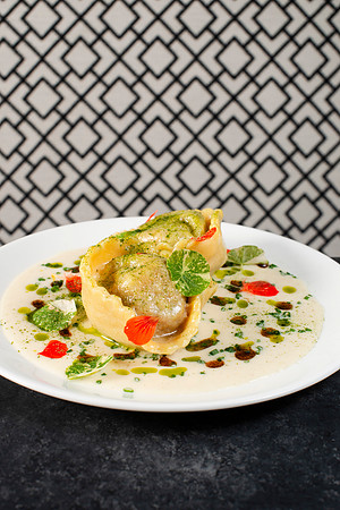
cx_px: 170
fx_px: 708
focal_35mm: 50
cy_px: 255
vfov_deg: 39.6
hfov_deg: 27.0
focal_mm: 50
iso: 200
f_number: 9
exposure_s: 1/200
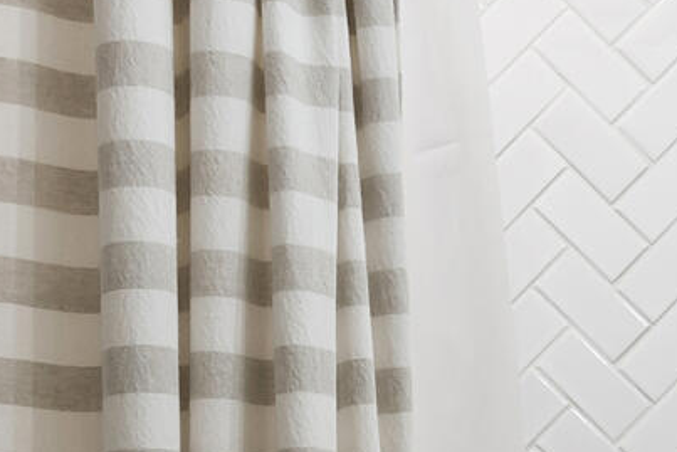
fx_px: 2239
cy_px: 610
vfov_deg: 11.2
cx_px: 440
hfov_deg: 17.2
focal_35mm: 119
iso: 400
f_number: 8
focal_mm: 16
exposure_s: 1/20
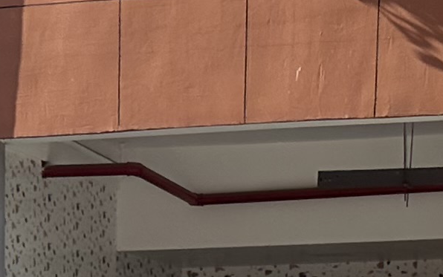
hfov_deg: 12.1
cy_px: 919
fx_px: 2077
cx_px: 33
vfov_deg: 6.7
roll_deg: -0.2
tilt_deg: -13.6
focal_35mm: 172
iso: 80
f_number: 1.78
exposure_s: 1/3155
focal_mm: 6.86
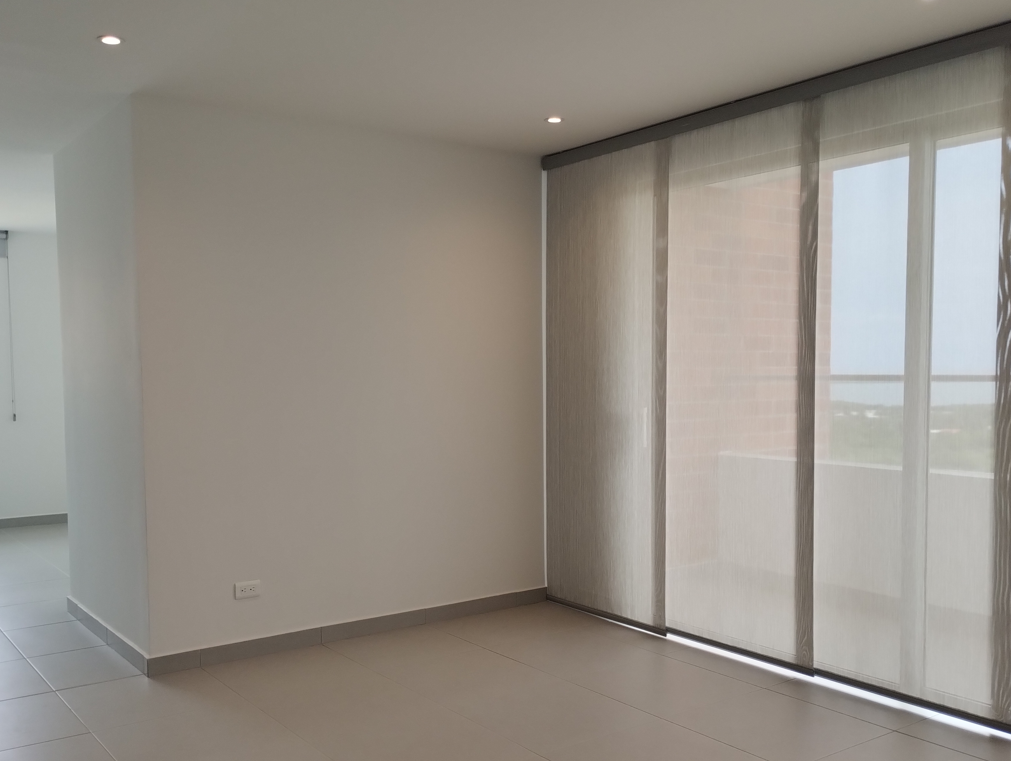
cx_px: 510
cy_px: 424
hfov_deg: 55.3
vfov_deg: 43.0
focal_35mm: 33
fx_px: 965
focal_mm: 4.27
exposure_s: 1/120
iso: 132
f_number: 1.8
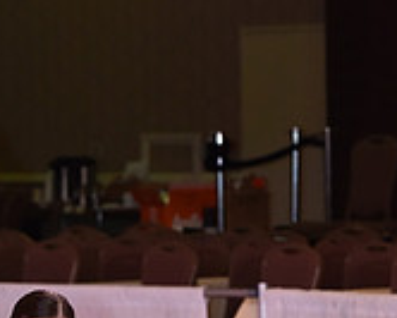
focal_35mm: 427
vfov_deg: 3.6
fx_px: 5020
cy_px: 461
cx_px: -35
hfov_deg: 4.5
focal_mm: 130
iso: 1600
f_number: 6.3
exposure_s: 1/250
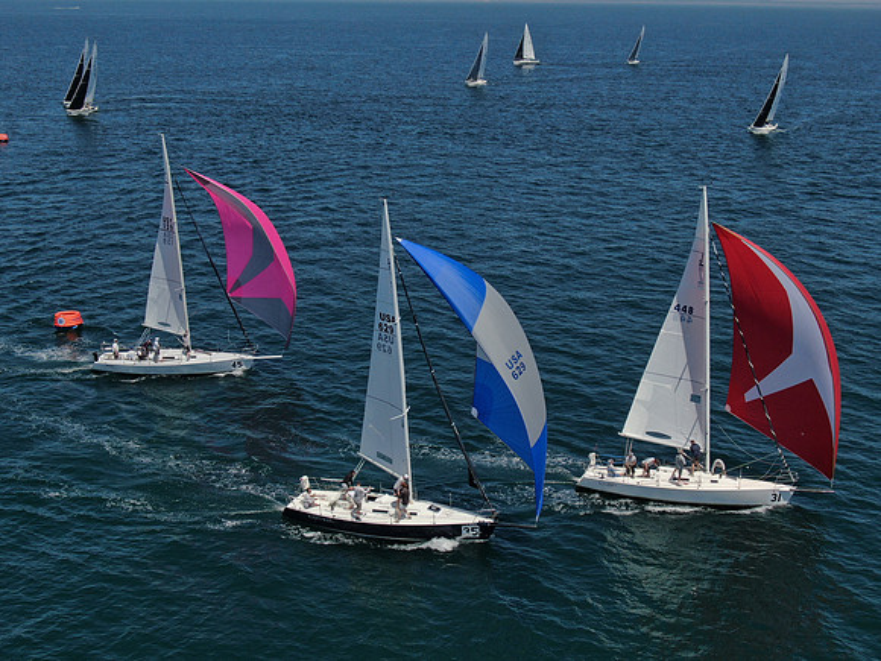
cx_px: 440
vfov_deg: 30.3
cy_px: 330
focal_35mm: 48
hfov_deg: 39.7
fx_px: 1222
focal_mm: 8.6
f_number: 3.8
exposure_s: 1/1600
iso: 100
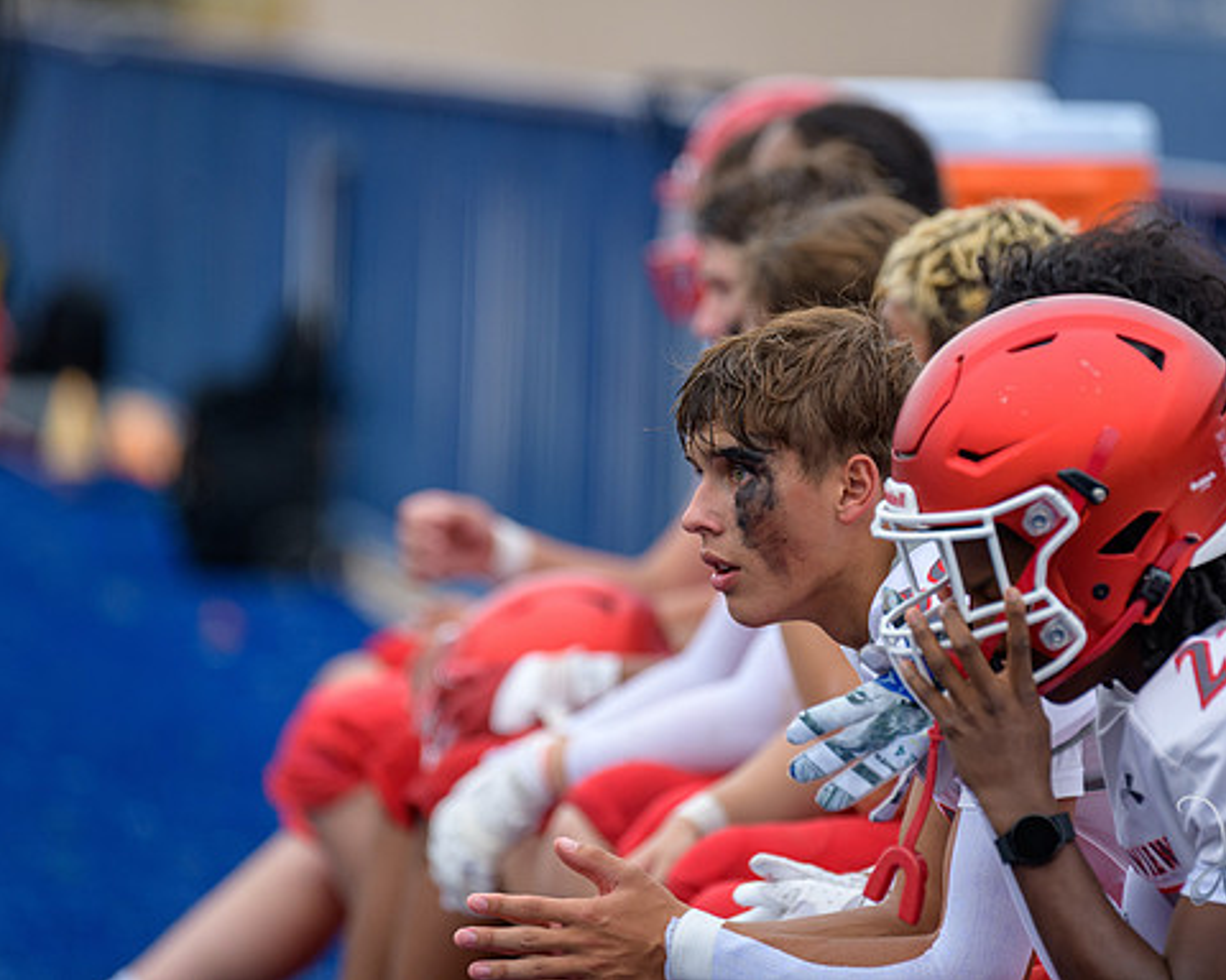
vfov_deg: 4.6
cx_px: 710
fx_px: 12337
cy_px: 489
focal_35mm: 340
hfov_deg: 5.7
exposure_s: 1/1000
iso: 800
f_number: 3.5
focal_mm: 300
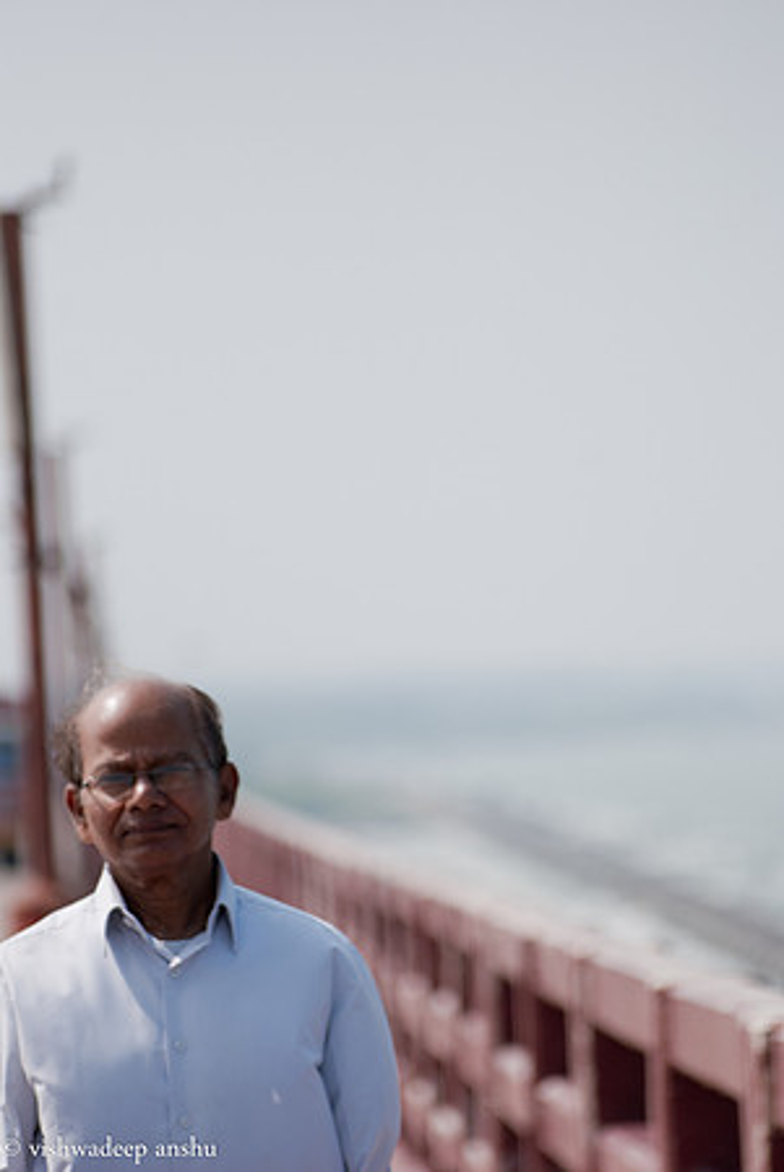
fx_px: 9532
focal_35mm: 292
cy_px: 586
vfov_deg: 7.0
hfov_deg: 4.7
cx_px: 392
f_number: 5.6
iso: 200
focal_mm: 195
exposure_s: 1/2000
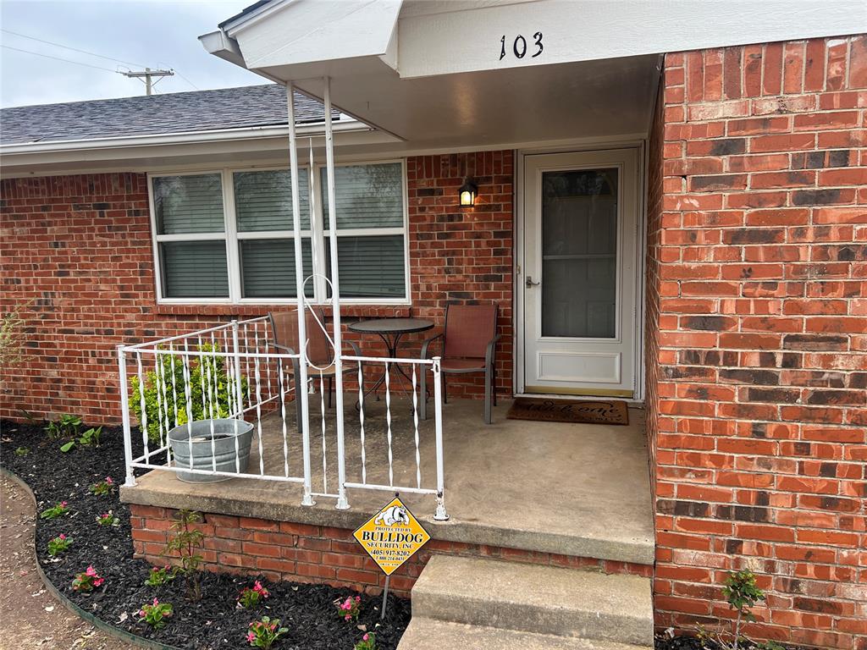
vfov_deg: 53.1
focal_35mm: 26
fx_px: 651
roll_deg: +1.5
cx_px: 434
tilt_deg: -6.3
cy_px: 325
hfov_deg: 67.3
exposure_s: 1/431
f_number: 1.5
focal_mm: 5.7
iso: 50
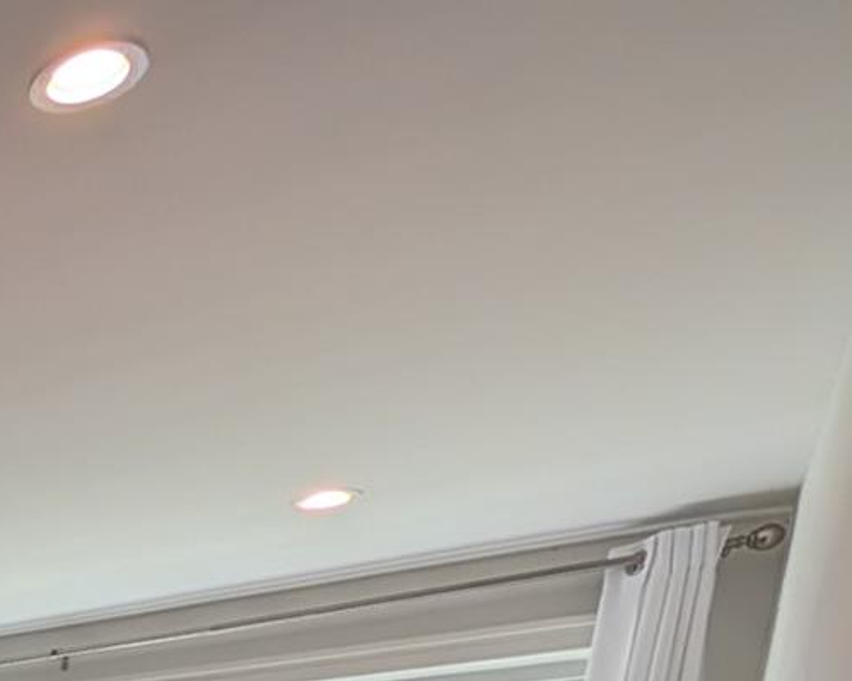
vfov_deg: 21.1
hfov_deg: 21.6
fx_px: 1210
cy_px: 1229
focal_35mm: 48
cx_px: -726
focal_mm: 2.02
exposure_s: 1/323
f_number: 1.7
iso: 48
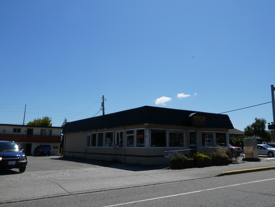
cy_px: 104
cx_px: 138
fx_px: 246
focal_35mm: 31
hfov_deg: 58.4
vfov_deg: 45.4
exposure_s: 1/800
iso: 80
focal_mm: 5.4
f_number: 4.5
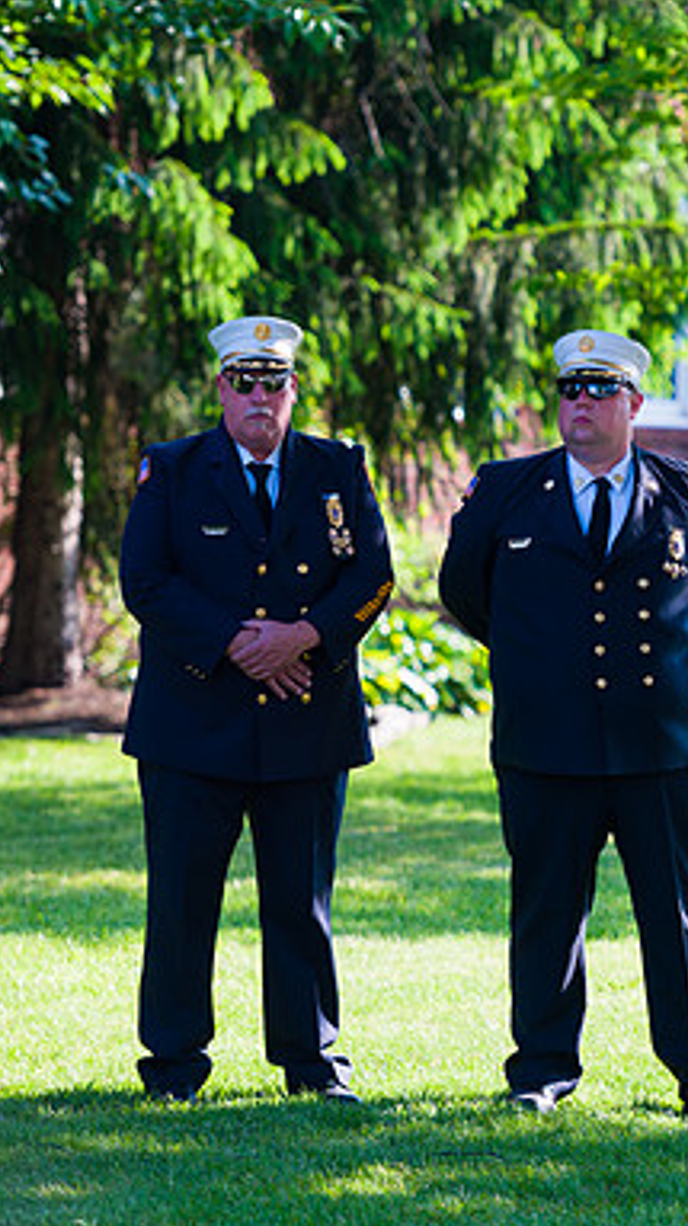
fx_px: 7471
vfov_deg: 9.4
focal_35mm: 230
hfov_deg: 5.3
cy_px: 615
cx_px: 605
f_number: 3.2
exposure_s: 1/640
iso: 200
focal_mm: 145
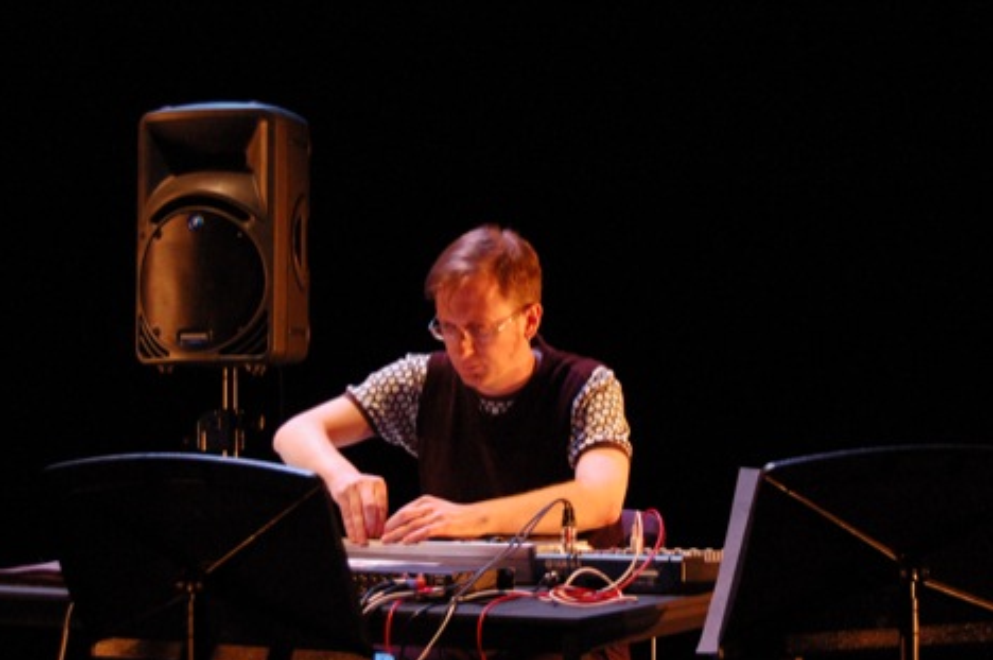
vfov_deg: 16.6
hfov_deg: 24.7
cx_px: 622
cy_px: 309
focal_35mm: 82
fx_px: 2259
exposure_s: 1/25
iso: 1600
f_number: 5
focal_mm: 40
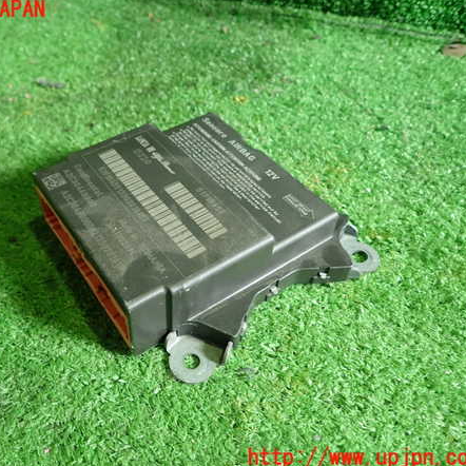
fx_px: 457
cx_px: 170
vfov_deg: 54.0
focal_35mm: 30
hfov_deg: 53.3
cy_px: 234
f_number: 2
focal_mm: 4.5
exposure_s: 1/40
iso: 200
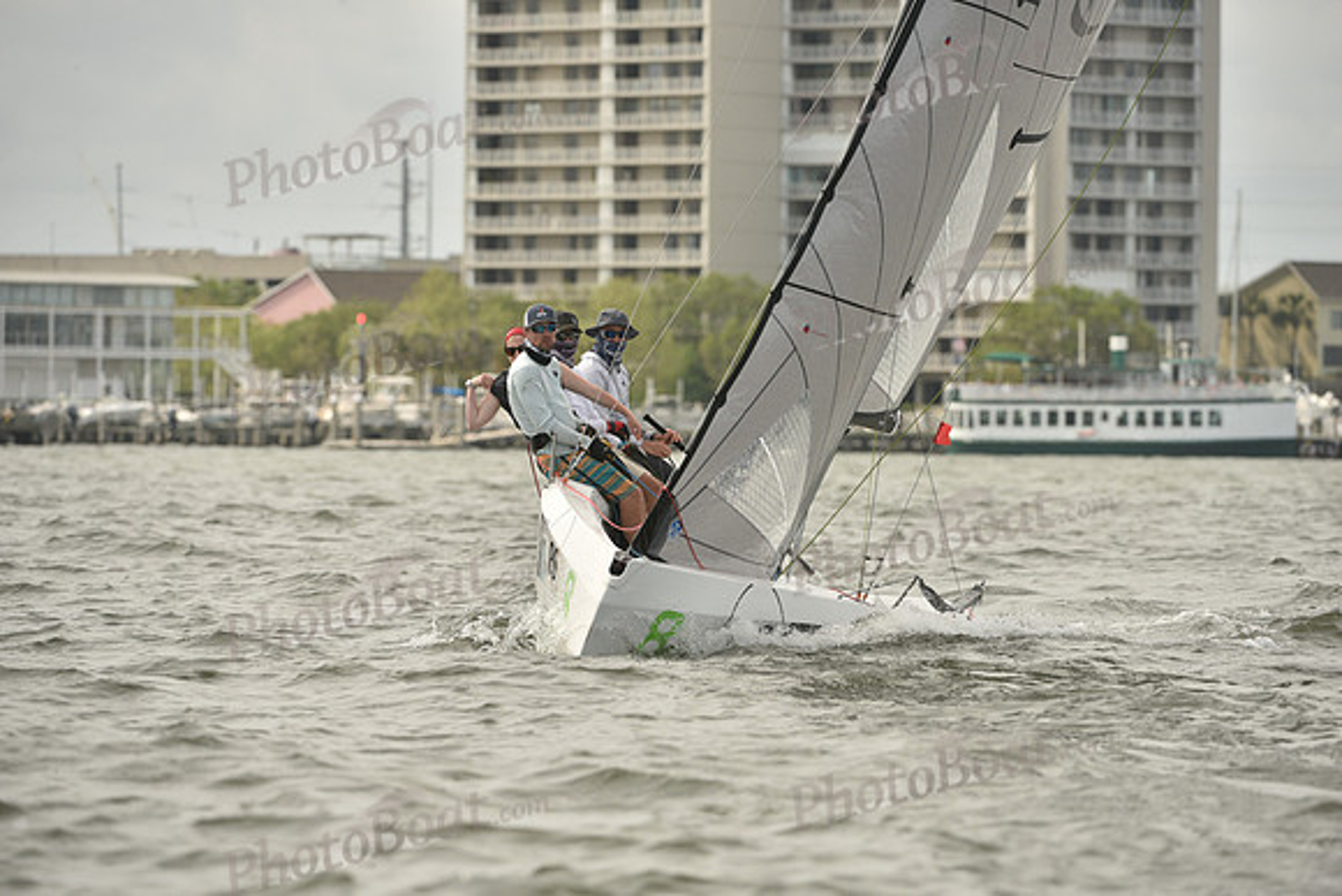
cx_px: 671
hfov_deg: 6.9
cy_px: 448
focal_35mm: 300
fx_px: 11185
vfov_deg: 4.6
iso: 320
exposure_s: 1/1600
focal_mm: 300
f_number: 5.6
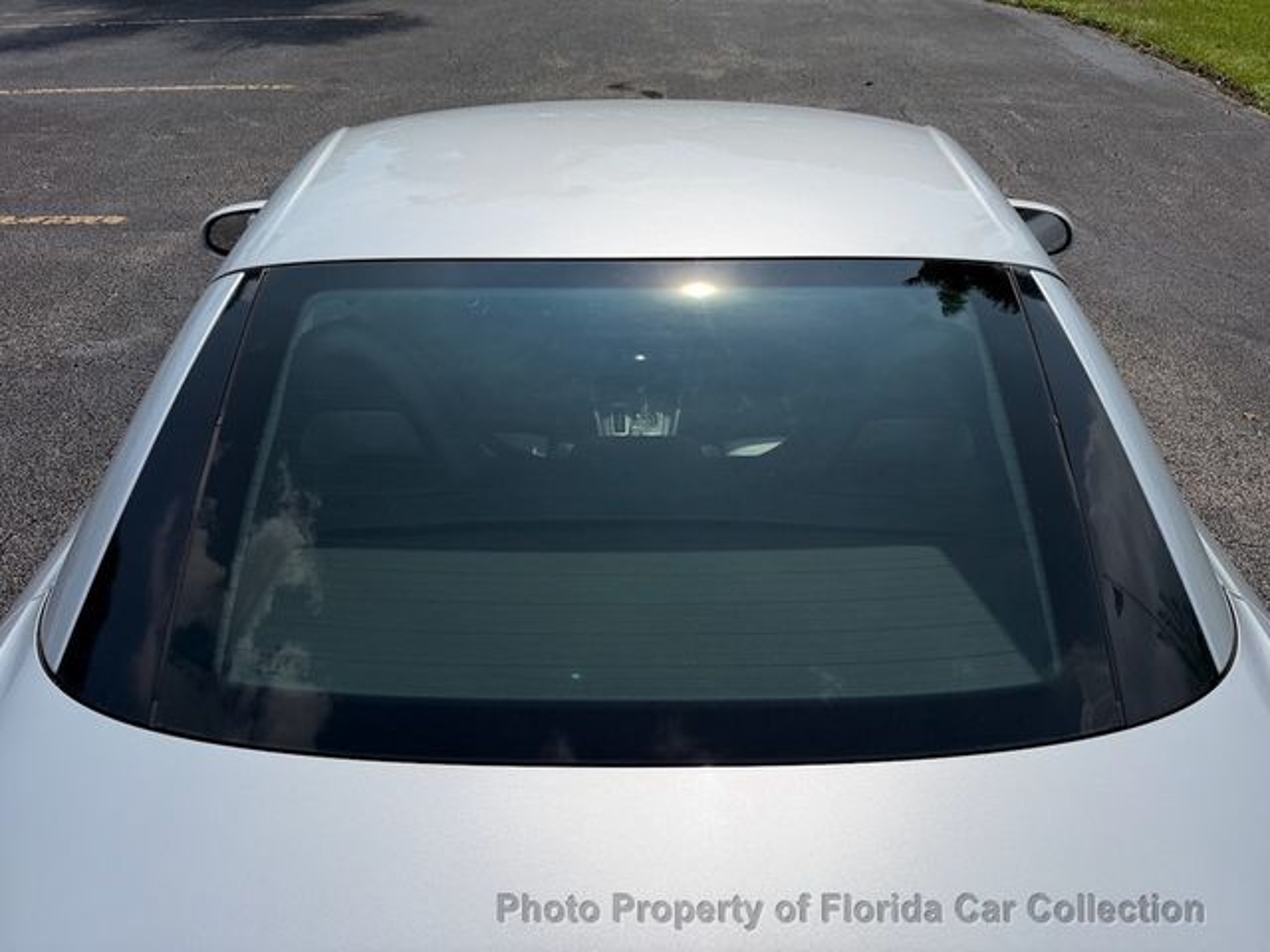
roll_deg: +0.2
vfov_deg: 56.8
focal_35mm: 24
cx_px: 635
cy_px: 476
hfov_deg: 71.6
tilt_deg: -37.3
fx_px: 881
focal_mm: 6.76
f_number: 1.78
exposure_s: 1/14286
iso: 100
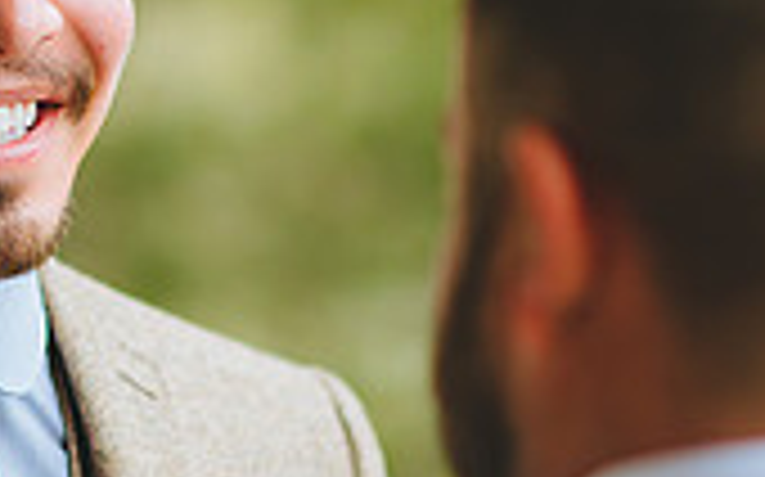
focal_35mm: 295
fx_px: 6146
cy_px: 418
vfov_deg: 4.4
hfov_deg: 7.1
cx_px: 144
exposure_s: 1/1000
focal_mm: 85
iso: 200
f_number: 2
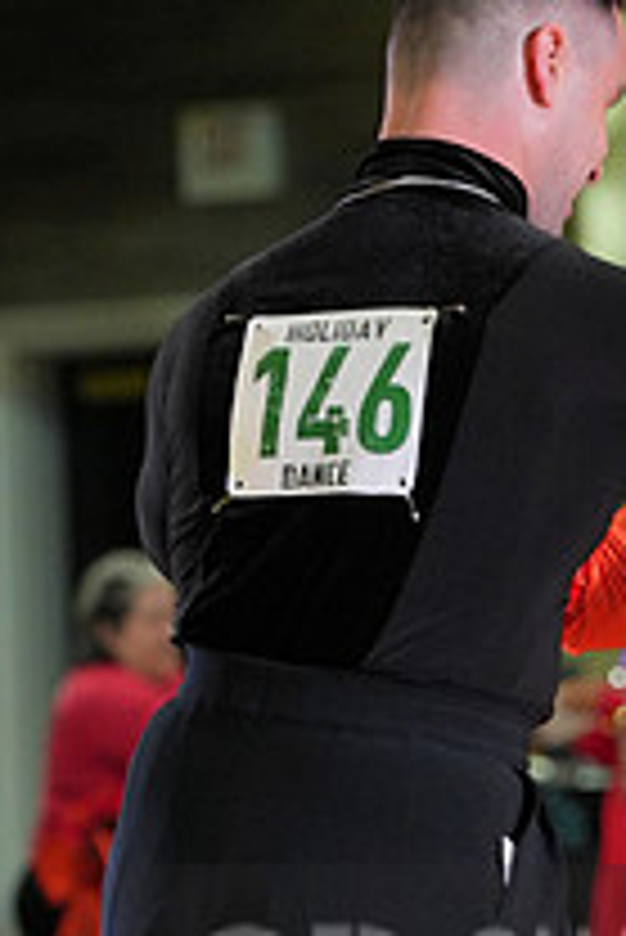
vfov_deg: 5.4
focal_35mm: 379
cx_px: 741
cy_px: 1017
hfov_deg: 3.6
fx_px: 9868
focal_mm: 136
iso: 1600
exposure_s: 1/400
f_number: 4
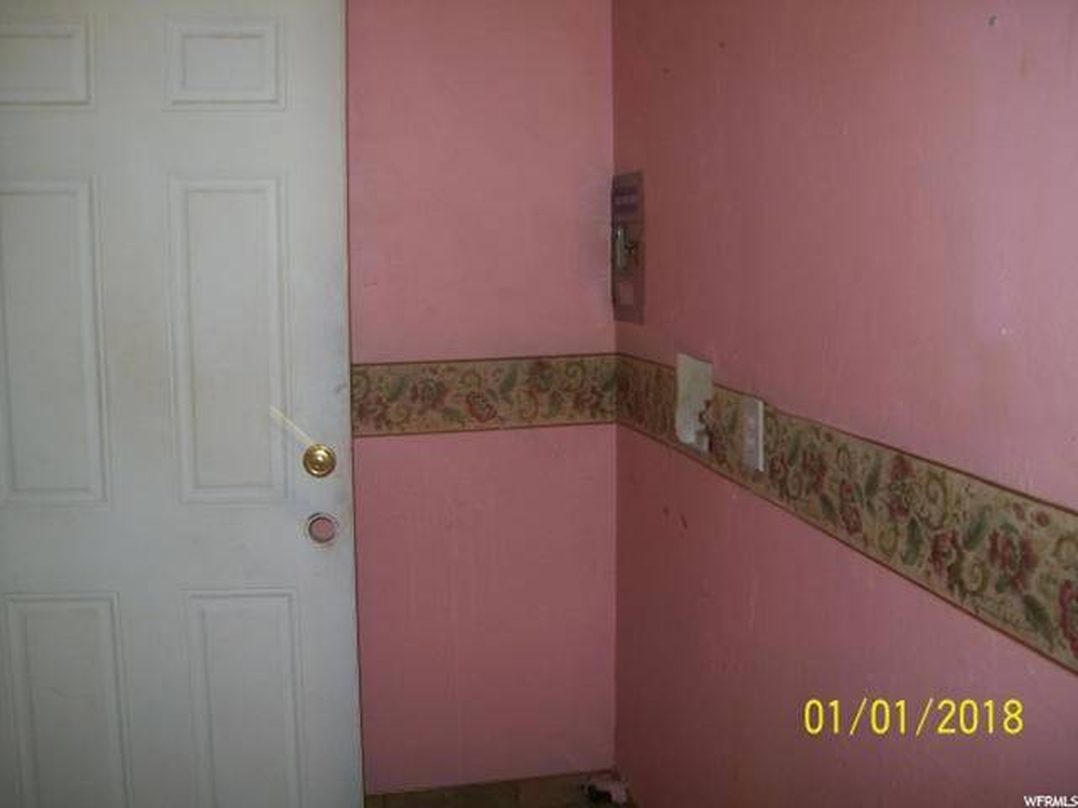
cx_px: 539
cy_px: 404
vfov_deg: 39.7
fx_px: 1121
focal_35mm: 36
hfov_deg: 51.4
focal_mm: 6
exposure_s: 1/30
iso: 80
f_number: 2.7
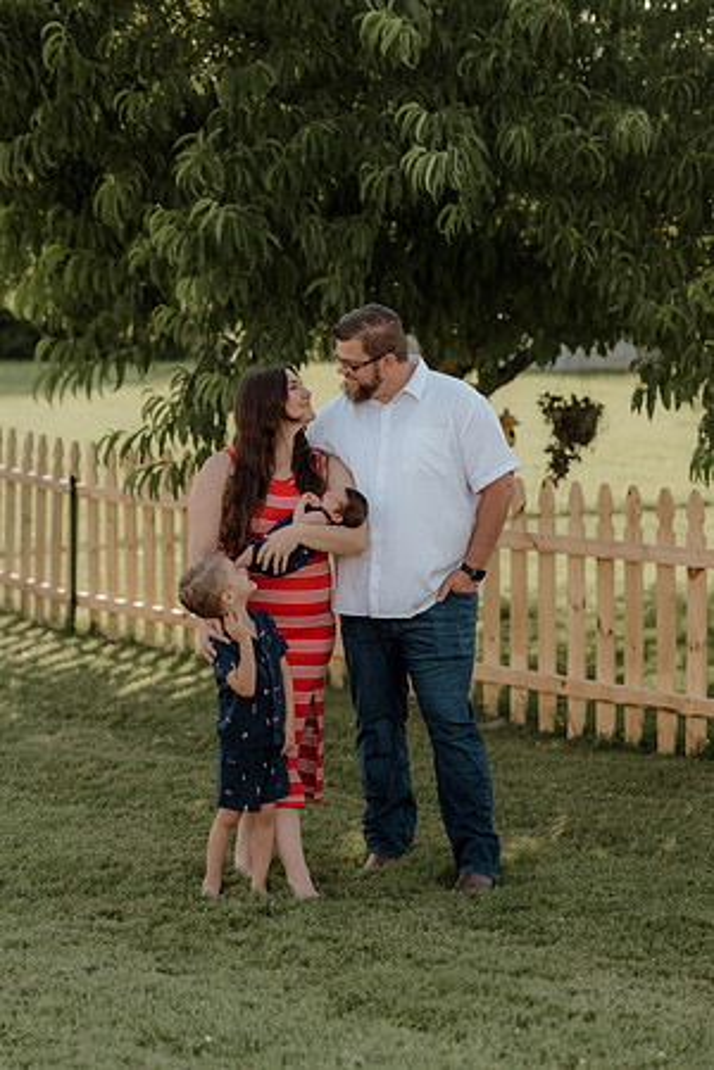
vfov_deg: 23.9
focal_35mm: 85
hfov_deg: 16.1
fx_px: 2529
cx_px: 357
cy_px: 535
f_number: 2.5
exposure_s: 1/320
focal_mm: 85
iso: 80
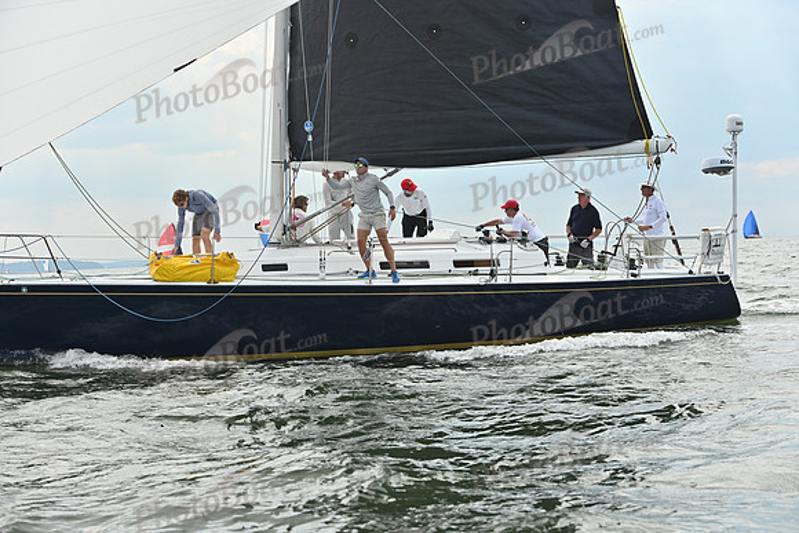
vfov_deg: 19.5
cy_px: 266
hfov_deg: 28.8
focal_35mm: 70
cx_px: 400
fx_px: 1554
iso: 320
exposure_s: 1/1600
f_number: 5.6
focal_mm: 70
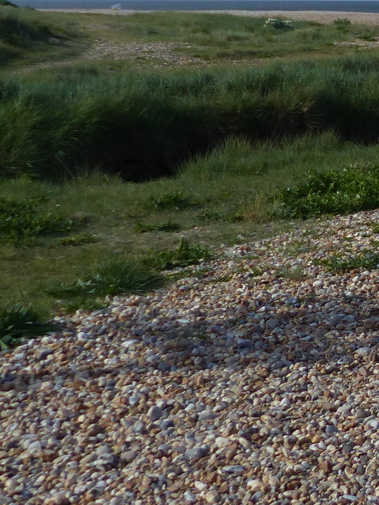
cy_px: 102
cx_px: 678
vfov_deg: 24.6
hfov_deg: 16.1
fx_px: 1138
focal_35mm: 78
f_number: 4
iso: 100
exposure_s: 1/1300
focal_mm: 4.5
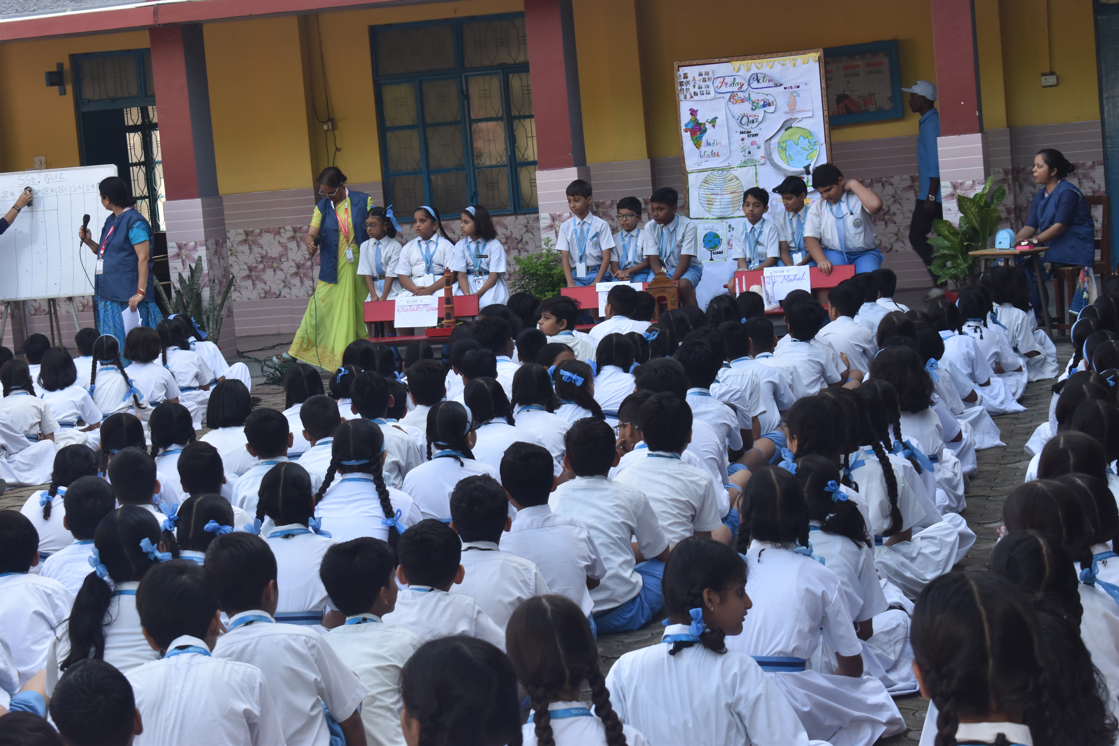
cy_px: 373
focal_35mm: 82
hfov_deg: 24.6
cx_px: 560
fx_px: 2564
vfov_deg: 16.6
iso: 560
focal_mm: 55
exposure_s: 1/100
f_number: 10
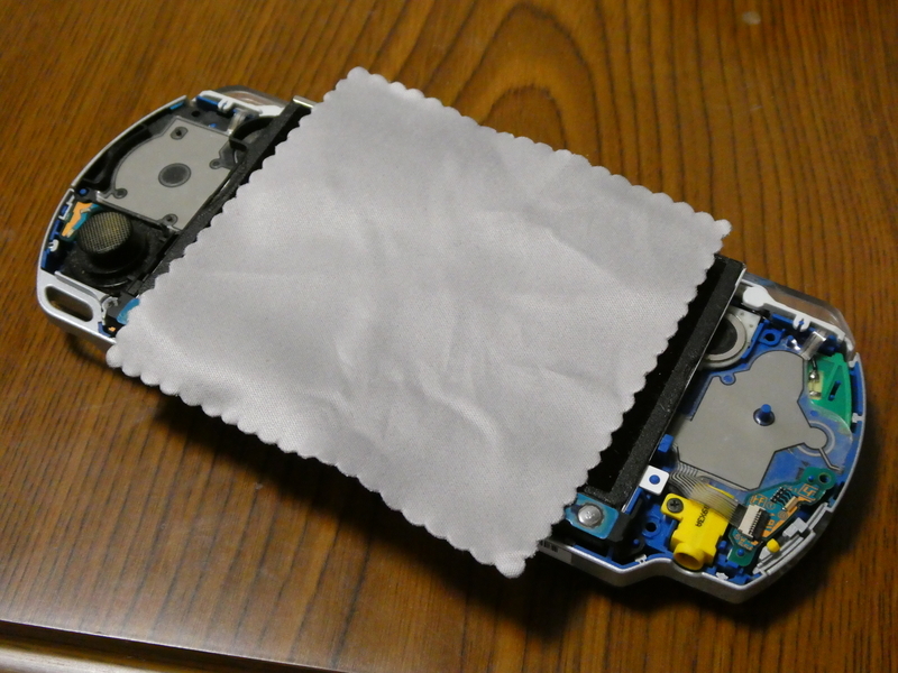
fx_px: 1297
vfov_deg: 29.1
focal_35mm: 50
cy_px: 336
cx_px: 449
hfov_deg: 38.2
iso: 1250
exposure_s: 1/80
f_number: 4.1
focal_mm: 9
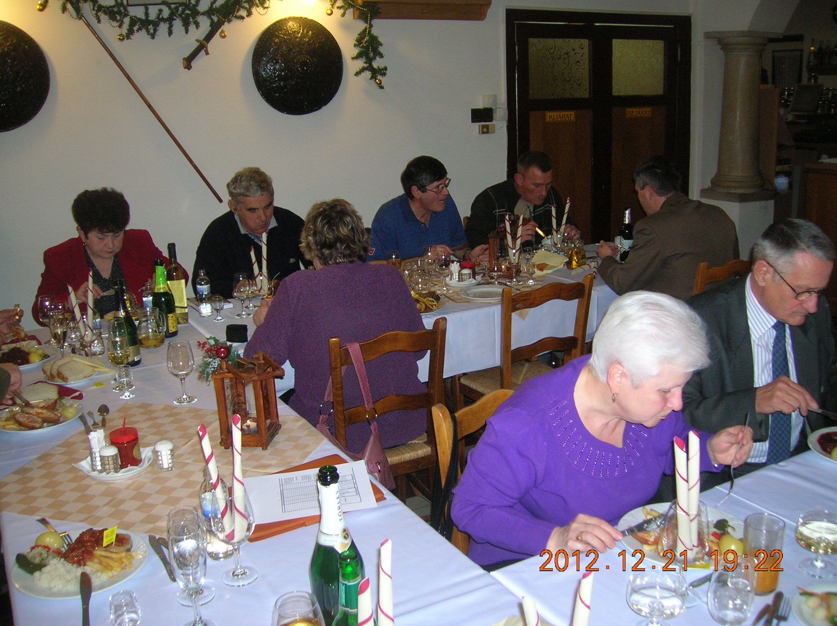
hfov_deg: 54.0
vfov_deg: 41.7
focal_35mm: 34
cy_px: 313
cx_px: 418
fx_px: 821
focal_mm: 5.7
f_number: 2.9
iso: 116
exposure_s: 1/60.1
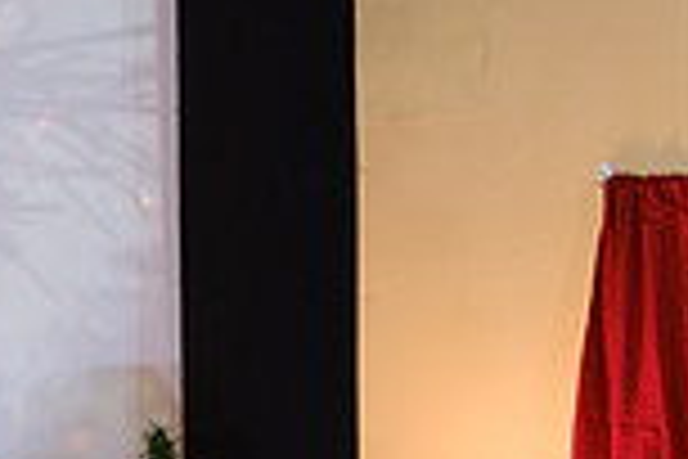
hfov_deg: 3.4
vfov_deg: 2.3
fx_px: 11542
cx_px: -54
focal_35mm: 604
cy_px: 817
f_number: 5.6
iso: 1600
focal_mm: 106
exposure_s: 1/125
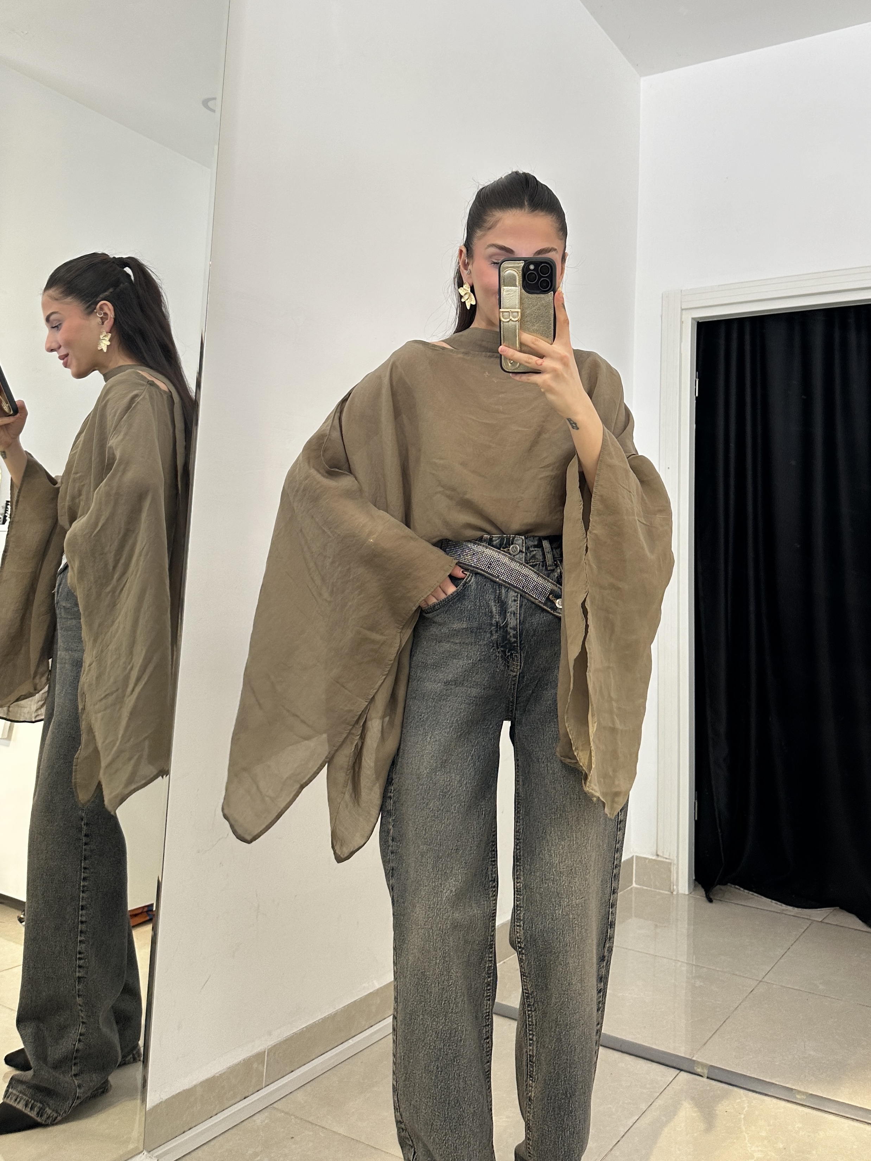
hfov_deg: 56.8
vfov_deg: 71.6
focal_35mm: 24
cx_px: 436
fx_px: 805
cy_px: 580
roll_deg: +0.1
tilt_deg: -26.8
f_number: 1.78
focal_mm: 6.86
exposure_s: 1/50
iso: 160
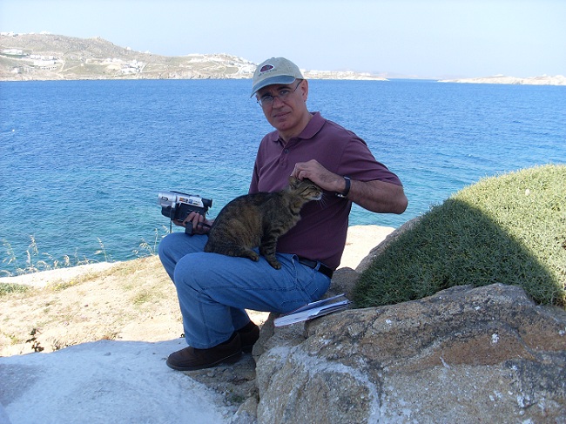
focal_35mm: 38
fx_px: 621
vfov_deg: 37.7
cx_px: 283
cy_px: 212
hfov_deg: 49.0
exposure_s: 1/125
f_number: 7.7
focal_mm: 6.3
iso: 80
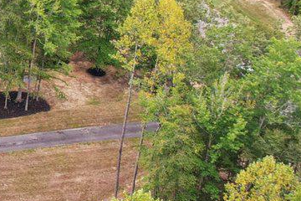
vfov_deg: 10.9
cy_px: 17
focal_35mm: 125
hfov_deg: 15.0
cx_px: -172
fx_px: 1045
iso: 400
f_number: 2.8
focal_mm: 8.38
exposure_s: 1/640
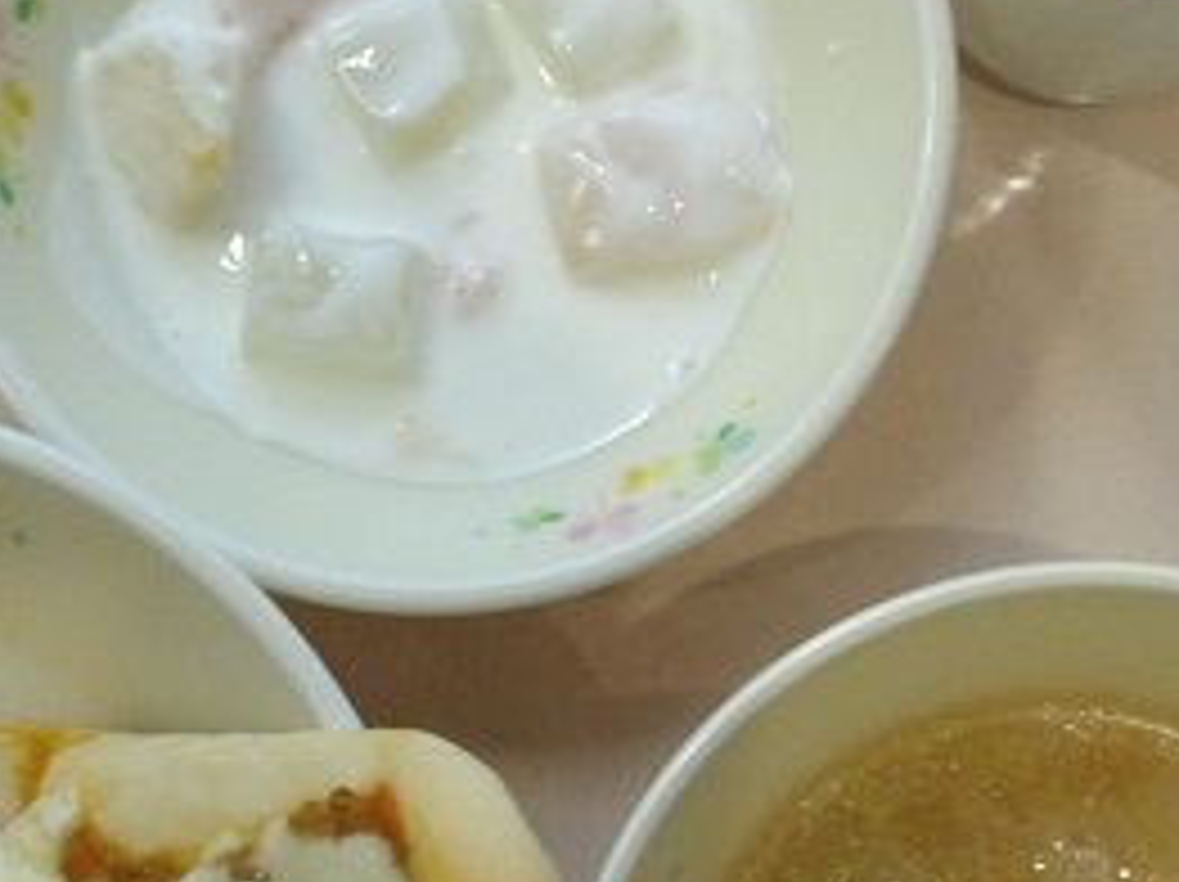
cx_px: 468
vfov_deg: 22.0
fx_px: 2246
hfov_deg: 29.3
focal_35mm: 66
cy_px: 657
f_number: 10.4
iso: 1194
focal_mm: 4.9
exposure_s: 1/60
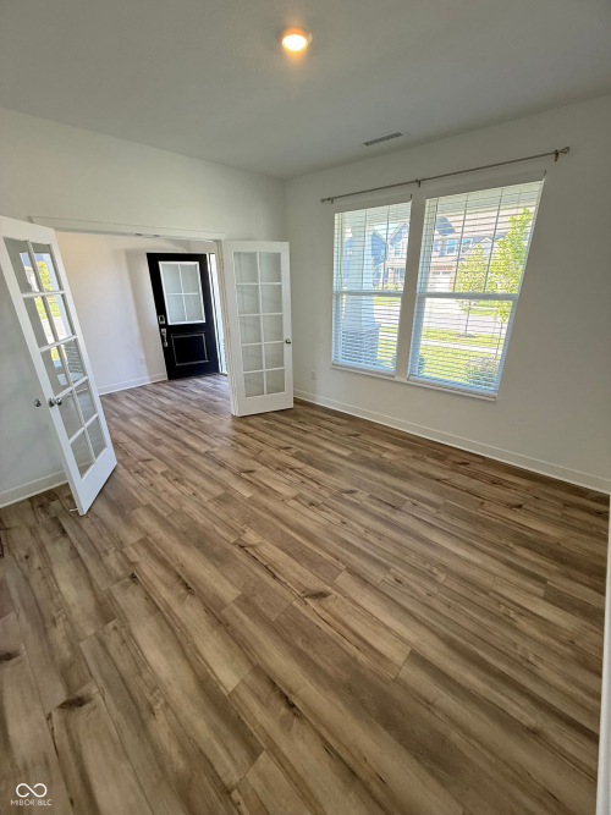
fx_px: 330
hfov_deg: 85.7
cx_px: 306
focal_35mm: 14
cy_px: 408
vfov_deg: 102.1
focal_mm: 2.22
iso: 160
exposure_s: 1/120
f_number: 2.2
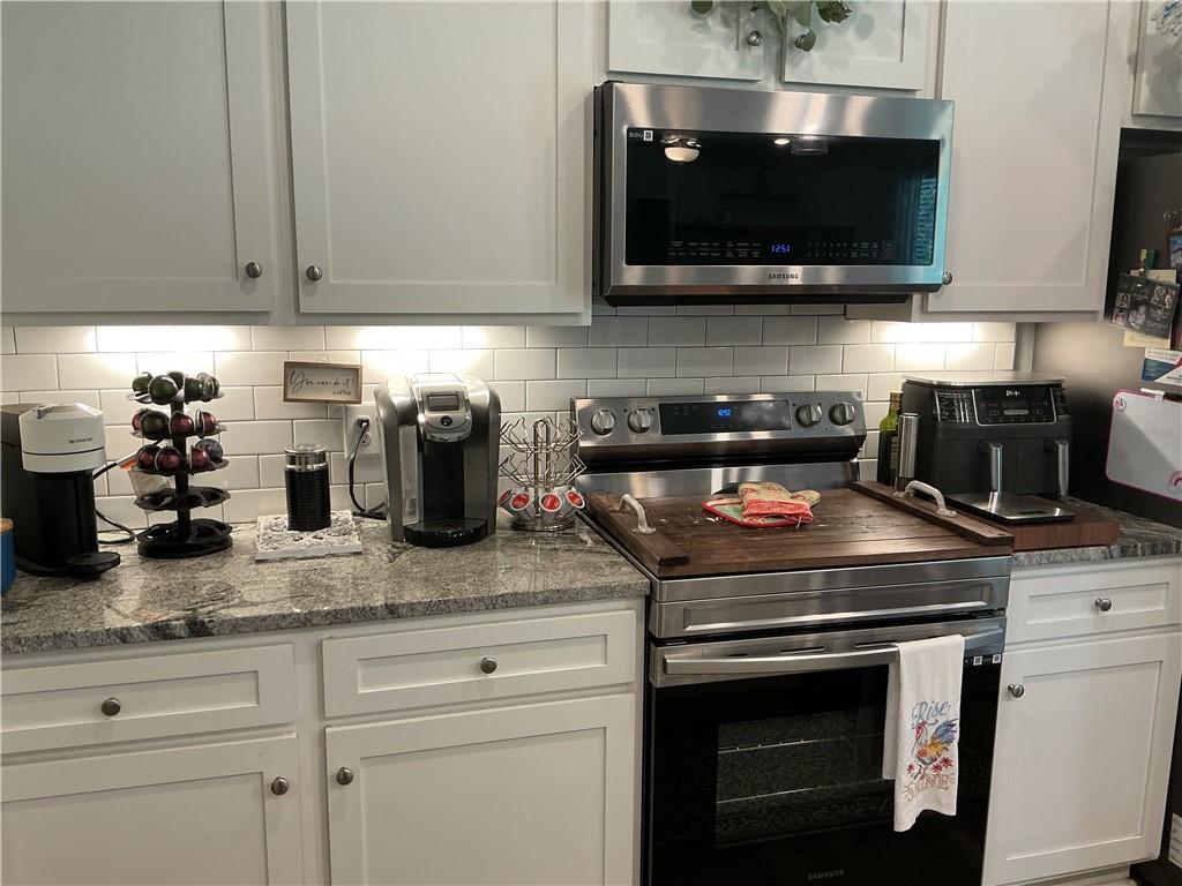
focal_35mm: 29
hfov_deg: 61.7
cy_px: 443
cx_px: 591
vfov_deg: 48.2
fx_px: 990
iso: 80
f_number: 1.8
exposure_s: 1/60
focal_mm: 3
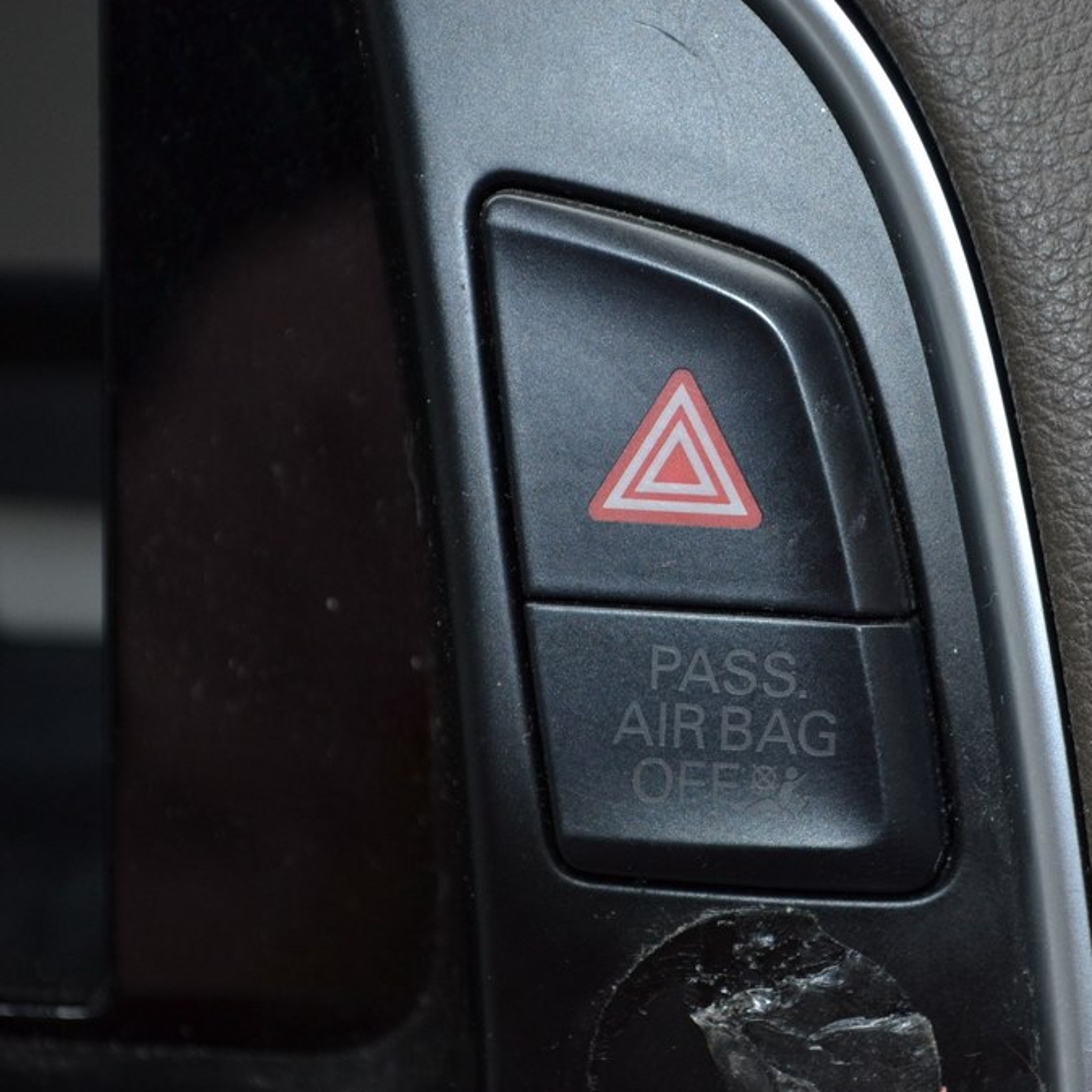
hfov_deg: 18.6
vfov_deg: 18.7
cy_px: 542
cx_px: 781
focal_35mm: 93
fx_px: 3319
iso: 500
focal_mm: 48
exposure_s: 1/60
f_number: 5.6
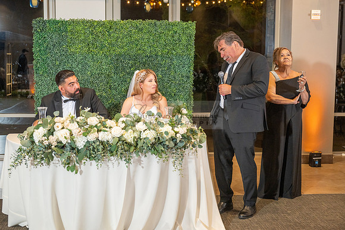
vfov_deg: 26.0
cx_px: 172
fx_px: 498
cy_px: 115
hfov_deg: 38.2
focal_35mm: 52
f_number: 3.5
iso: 800
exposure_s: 1/160
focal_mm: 52
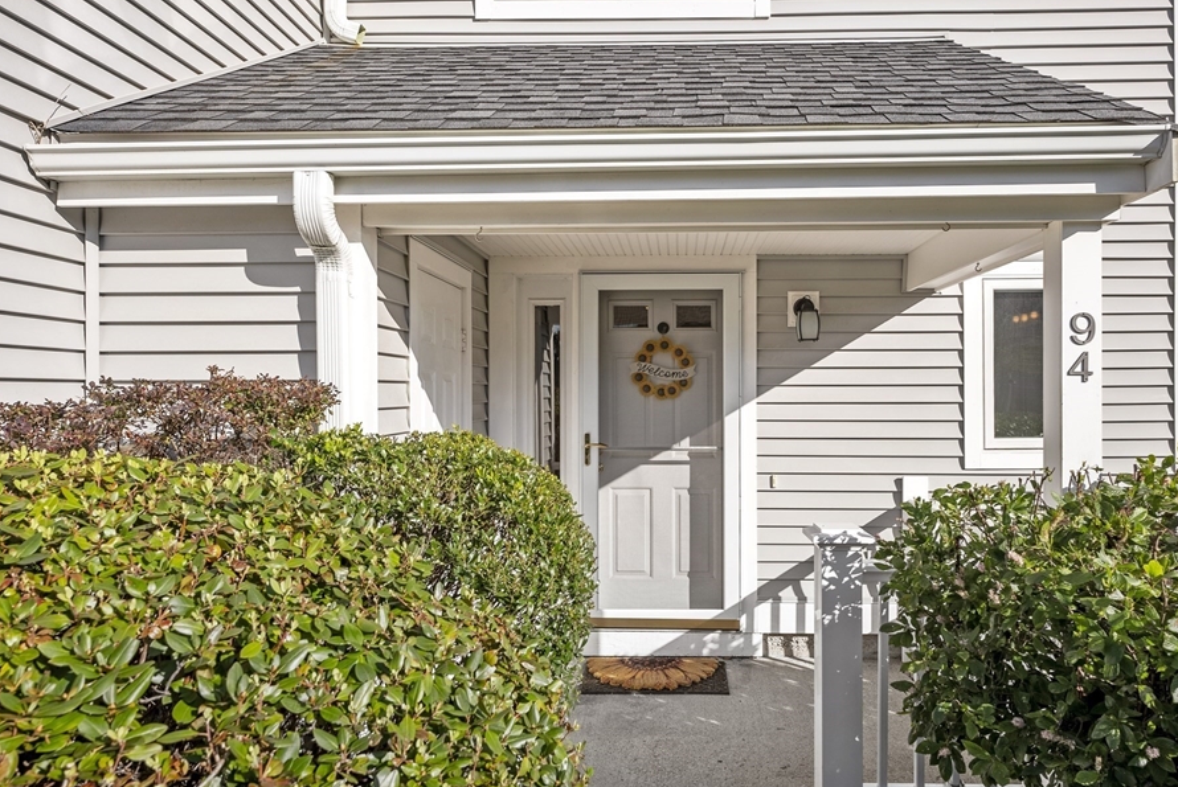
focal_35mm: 23
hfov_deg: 75.2
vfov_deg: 54.7
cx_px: 659
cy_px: 361
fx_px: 761
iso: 160
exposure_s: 1/320
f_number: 7.1
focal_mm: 20.2
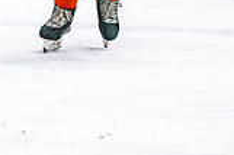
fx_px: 4669
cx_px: -96
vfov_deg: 1.9
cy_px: 47
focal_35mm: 719
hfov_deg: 2.9
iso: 640
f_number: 2.8
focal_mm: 90
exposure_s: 1/640
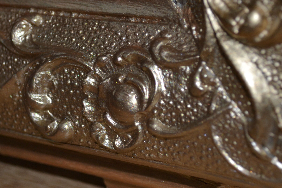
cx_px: 116
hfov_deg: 20.2
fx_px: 791
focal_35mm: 101
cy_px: 66
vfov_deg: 13.5
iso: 250
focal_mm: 35
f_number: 5
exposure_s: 1/60
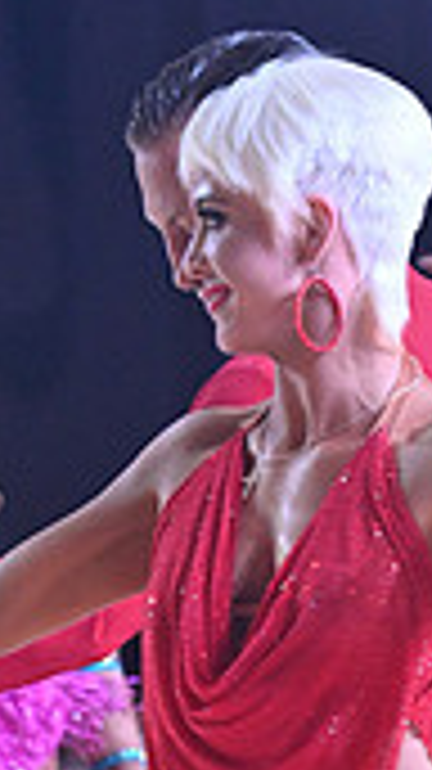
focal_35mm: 588
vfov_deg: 3.7
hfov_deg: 2.1
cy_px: 1045
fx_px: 11992
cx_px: 362
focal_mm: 165
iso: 4000
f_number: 8
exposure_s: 1/400
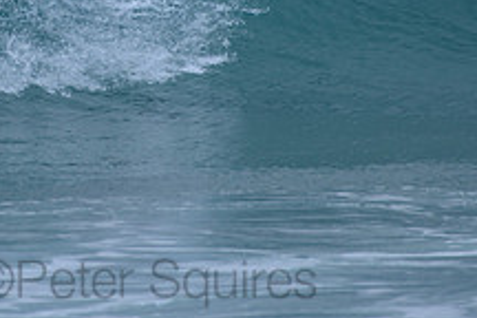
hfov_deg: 1.5
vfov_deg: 1.0
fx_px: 18045
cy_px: -87
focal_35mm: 1362
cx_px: 146
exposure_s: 1/800
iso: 140
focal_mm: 500
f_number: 5.6
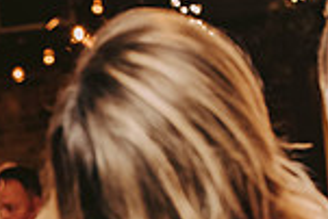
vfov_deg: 7.0
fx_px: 1751
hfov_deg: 10.2
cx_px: -217
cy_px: 352
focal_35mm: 192
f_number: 3.2
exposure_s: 1/200
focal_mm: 50
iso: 2000
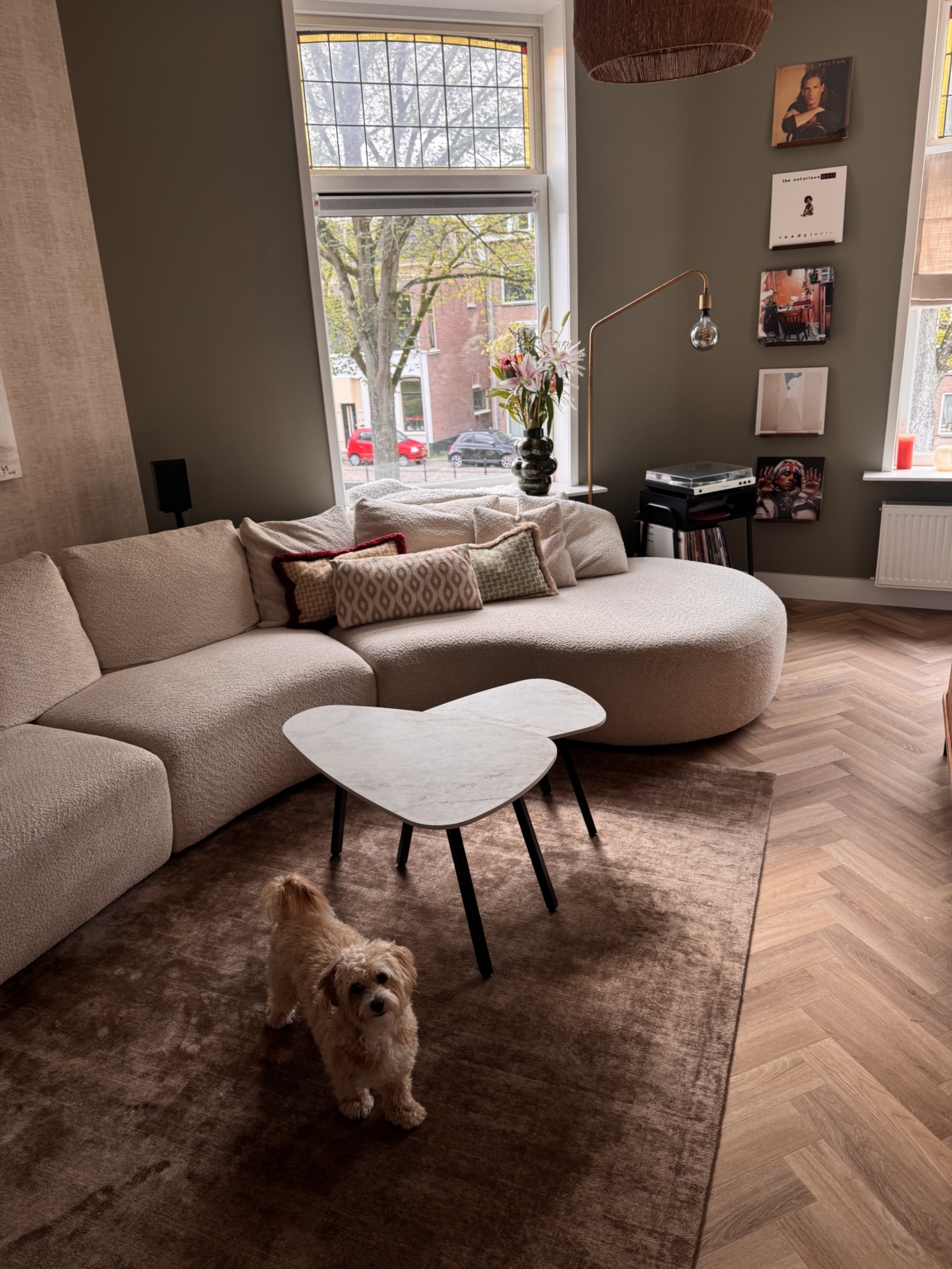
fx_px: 880
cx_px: 476
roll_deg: +2.9
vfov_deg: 71.6
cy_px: 634
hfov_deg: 56.8
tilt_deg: -19.3
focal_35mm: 24
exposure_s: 1/121
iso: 64
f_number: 1.78
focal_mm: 6.76
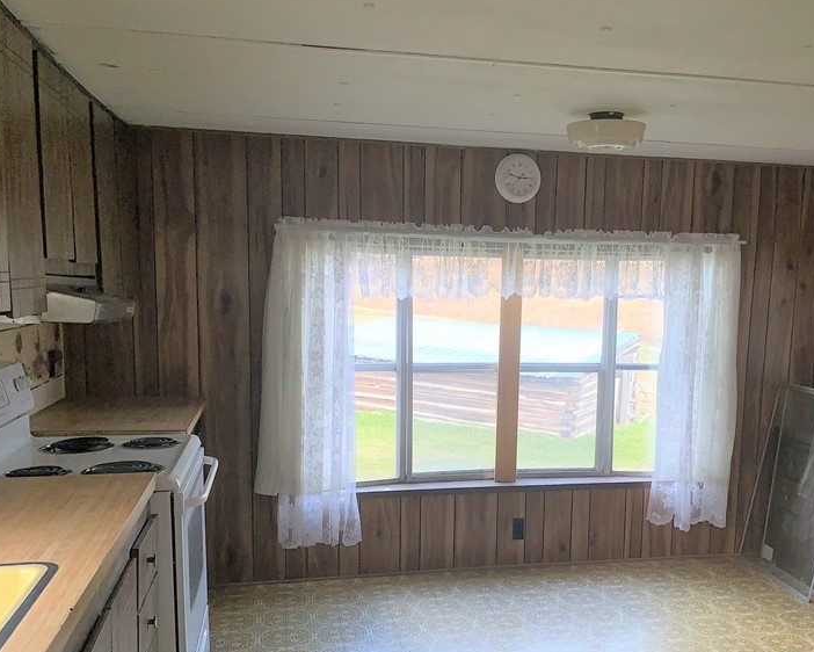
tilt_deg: -8.4
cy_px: 419
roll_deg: -2.9
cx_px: 503
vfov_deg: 39.8
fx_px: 892
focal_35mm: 37
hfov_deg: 48.7
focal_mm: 4.25
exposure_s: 1/187
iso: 25
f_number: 1.8
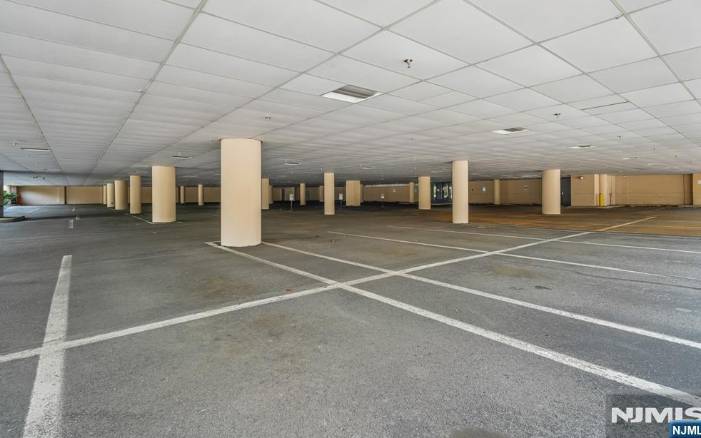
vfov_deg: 67.8
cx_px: 347
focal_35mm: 17
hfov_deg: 94.4
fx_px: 325
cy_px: 197
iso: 400
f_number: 8
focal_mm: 16
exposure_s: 1/25
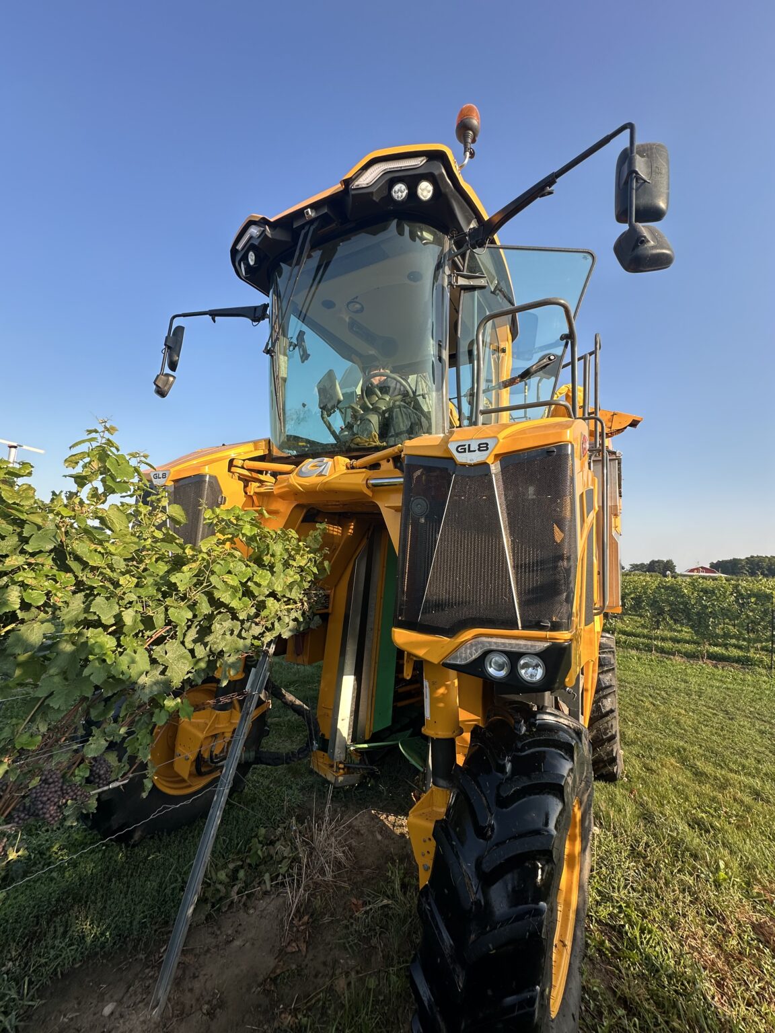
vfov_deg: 102.1
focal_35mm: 14
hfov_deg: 85.7
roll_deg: -3.0
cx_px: 388
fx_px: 418
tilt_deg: +7.0
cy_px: 516
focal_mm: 2.22
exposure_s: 1/380
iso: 40
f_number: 2.2
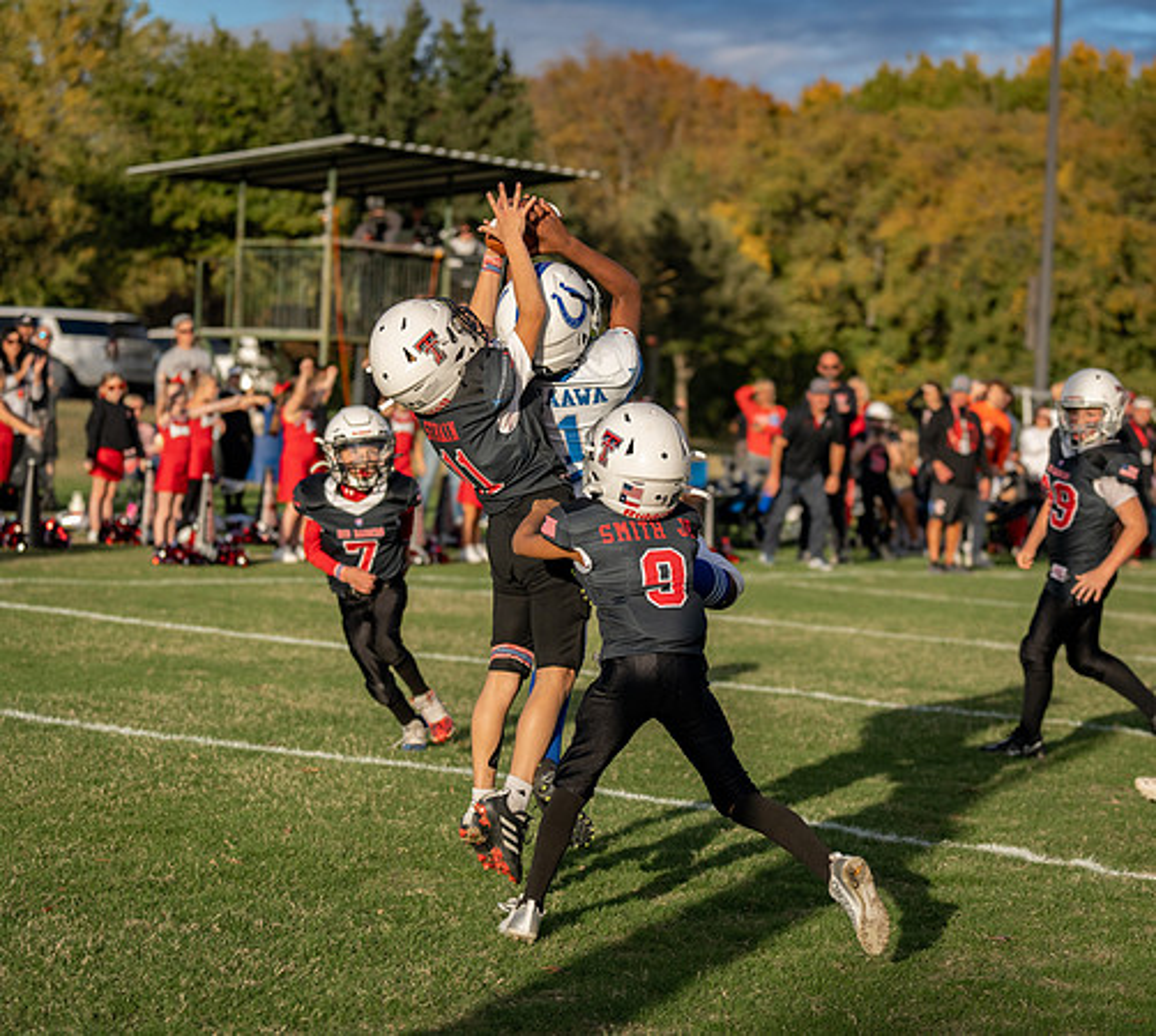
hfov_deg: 18.9
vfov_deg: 17.0
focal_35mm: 97
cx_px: 604
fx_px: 3469
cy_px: 560
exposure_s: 1/3200
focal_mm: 74
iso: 160
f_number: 2.8
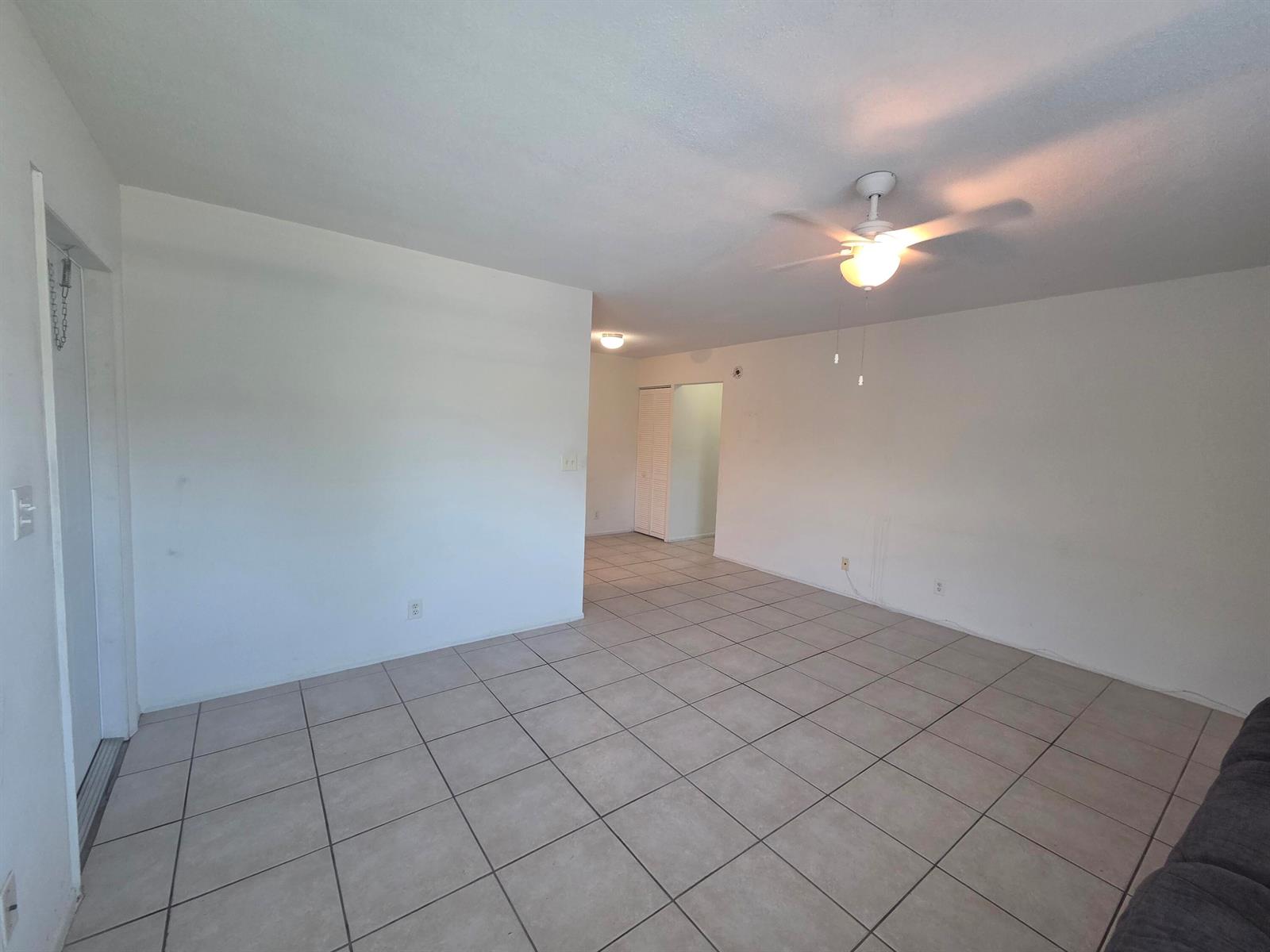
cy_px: 476
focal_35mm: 13
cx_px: 635
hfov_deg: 106.2
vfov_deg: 89.9
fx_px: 477
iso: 250
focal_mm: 2.2
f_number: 2.2
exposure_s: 1/60
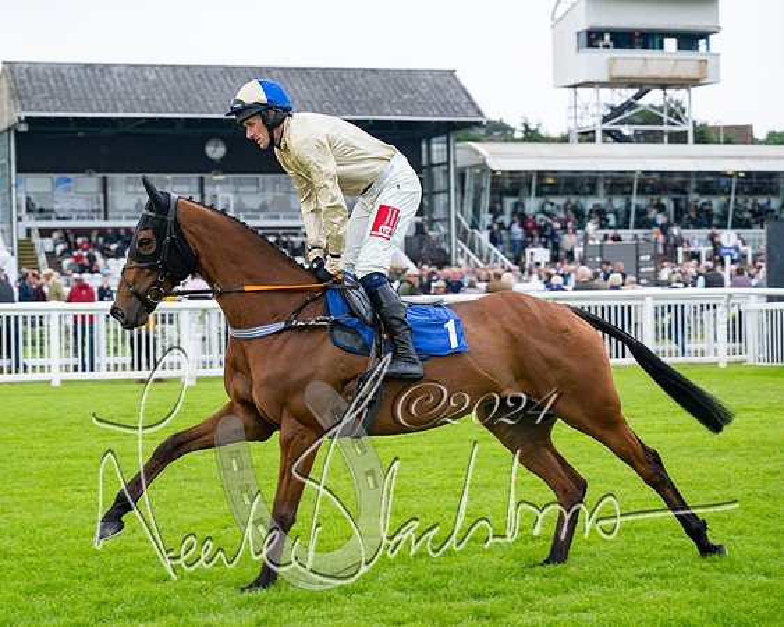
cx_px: 316
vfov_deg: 18.5
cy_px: 310
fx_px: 1919
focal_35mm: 83
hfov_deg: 23.1
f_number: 4
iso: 400
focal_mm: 70
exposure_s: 1/800
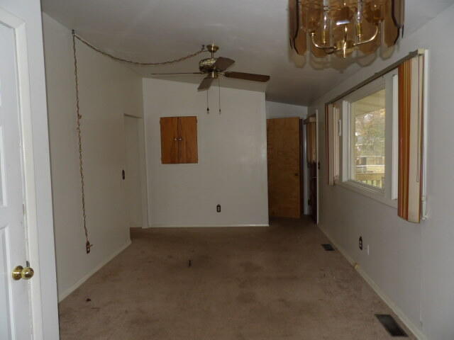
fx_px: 315
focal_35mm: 24
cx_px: 227
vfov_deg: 56.8
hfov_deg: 71.6
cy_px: 170
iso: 200
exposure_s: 1/60
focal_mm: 4.3
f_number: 2.8
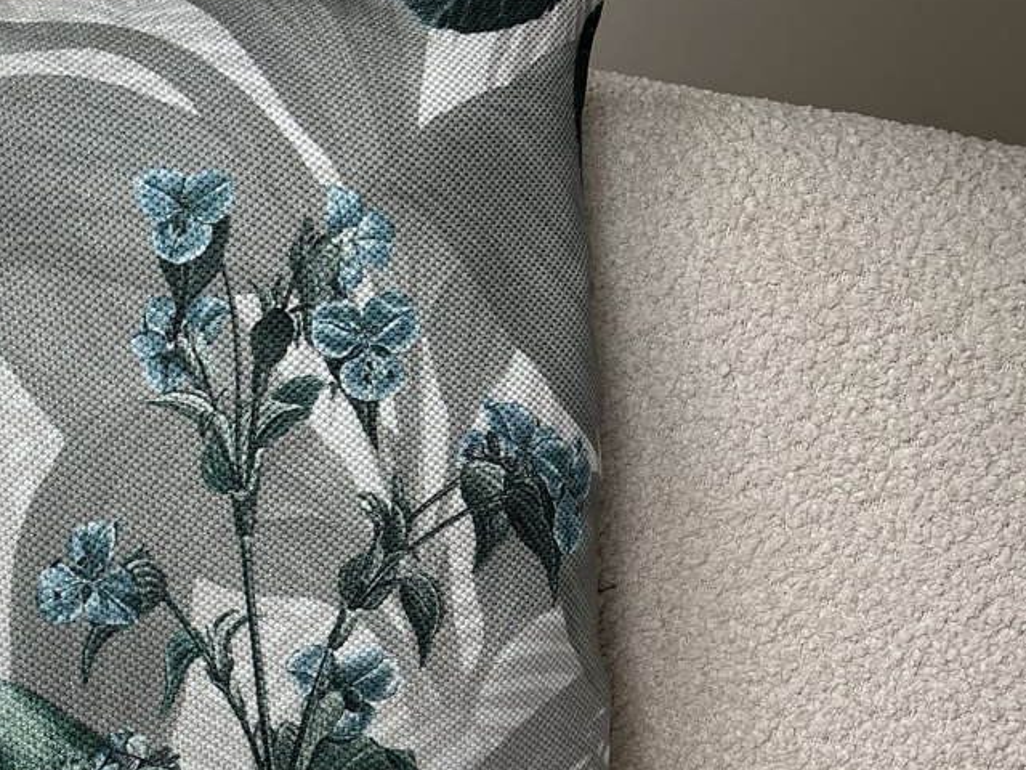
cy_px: 579
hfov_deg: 34.3
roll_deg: -3.6
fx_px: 1541
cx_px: 63
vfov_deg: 27.6
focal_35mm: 52
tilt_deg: -37.7
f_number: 1.5
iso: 80
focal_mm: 5.7
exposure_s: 1/121
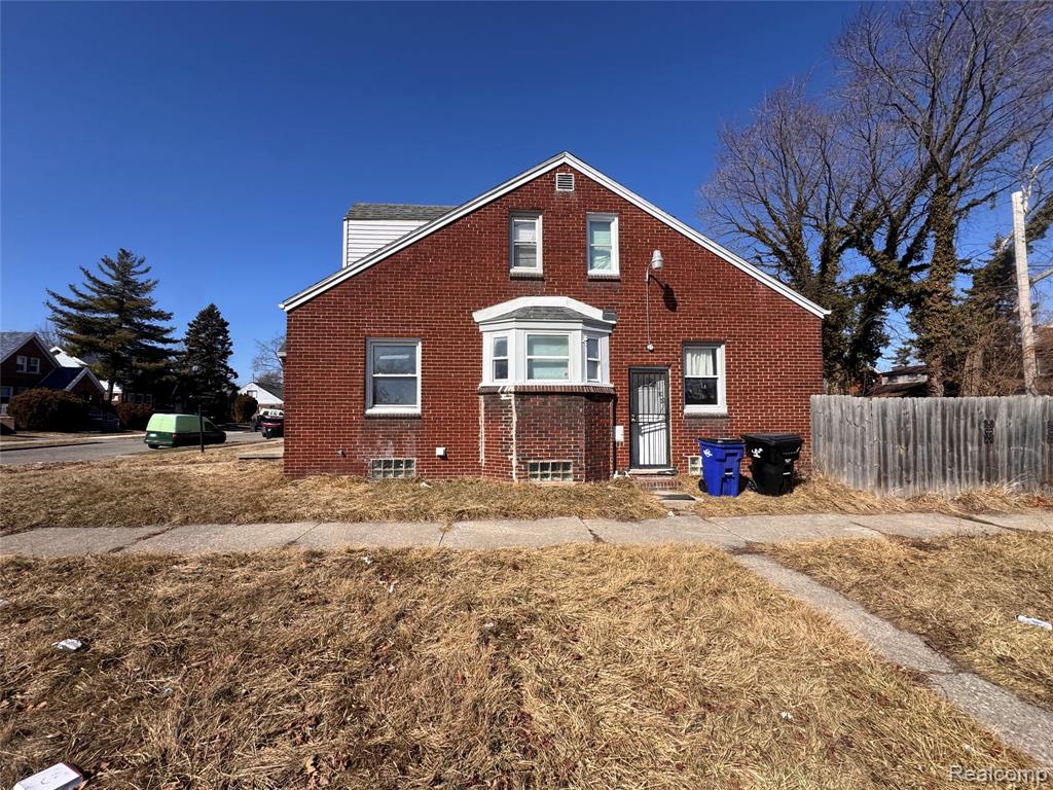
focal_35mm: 14
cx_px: 526
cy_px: 395
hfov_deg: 102.1
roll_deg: +0.4
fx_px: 426
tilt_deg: +2.1
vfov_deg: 85.7
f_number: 2.2
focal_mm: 2.22
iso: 50
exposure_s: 1/2770
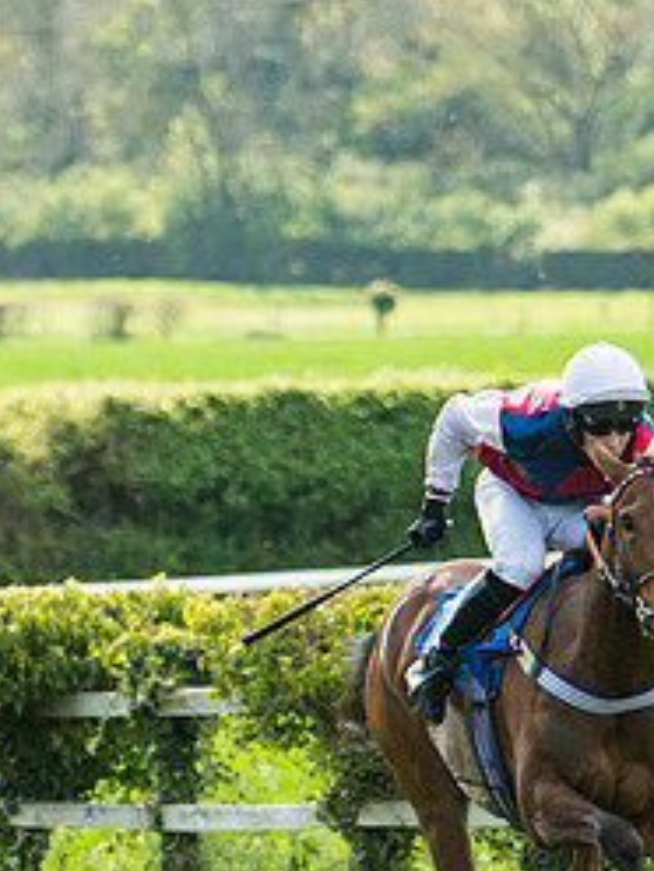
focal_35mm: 652
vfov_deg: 3.0
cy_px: 623
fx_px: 16424
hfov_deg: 2.3
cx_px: -20
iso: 400
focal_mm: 135
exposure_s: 1/3200
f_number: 4
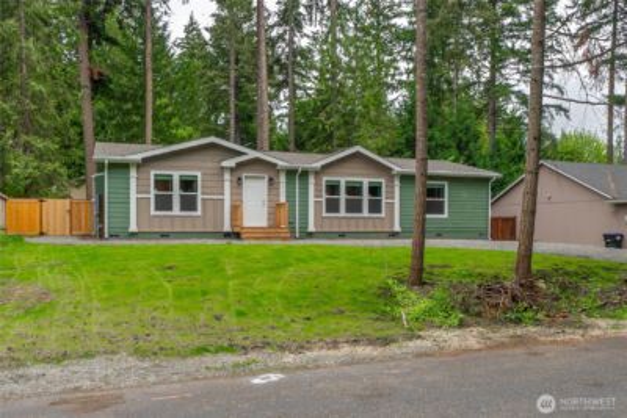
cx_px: 314
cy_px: 209
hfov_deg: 84.0
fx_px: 348
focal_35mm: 20
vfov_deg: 62.0
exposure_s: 1/50
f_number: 7.1
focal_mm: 20
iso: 80
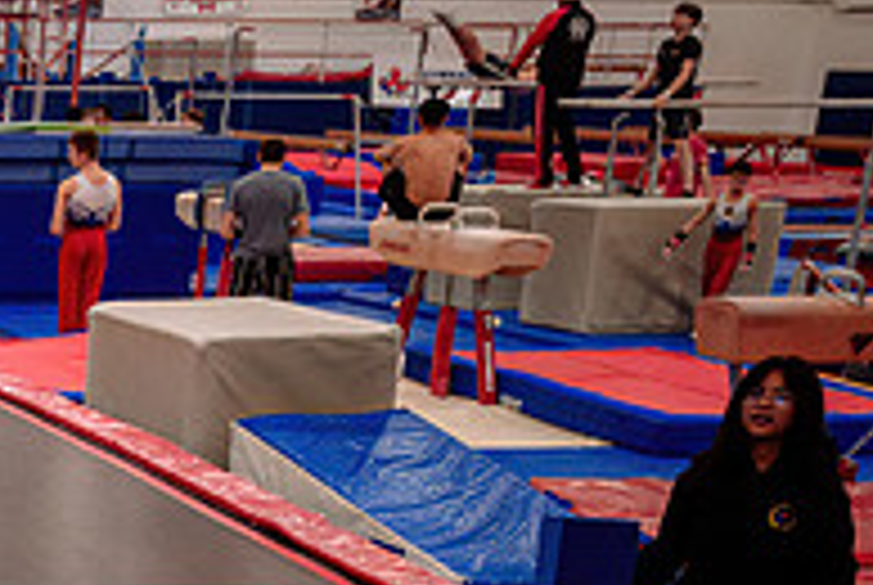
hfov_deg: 19.5
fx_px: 2186
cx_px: -460
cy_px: 828
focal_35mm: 90
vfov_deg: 14.4
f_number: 2.8
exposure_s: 1/400
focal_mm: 27.5
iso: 1600
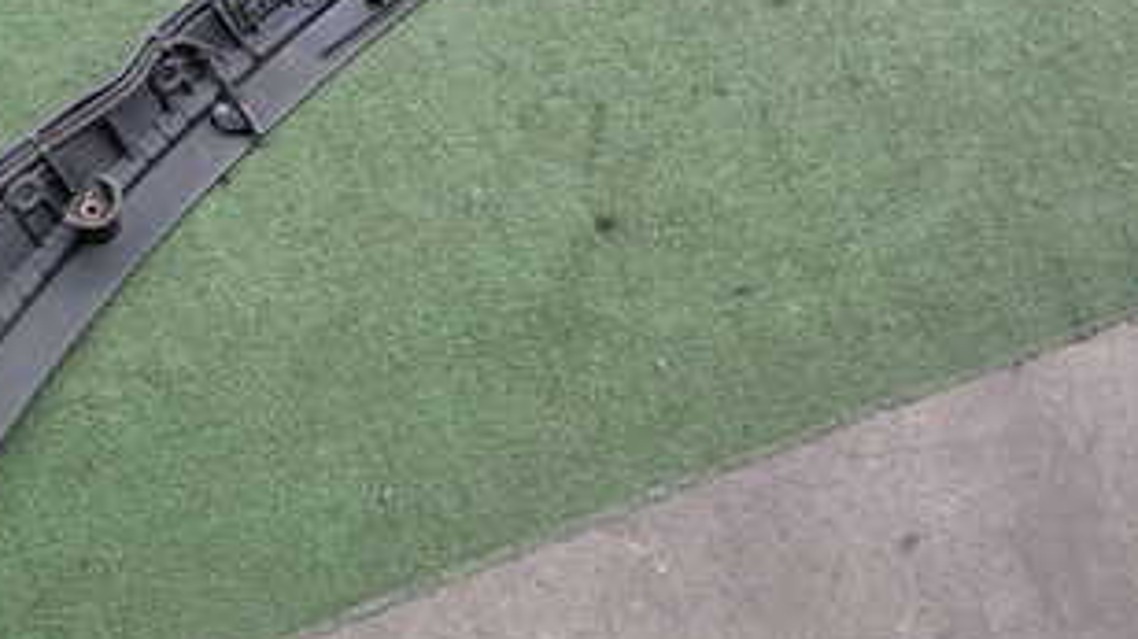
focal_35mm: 53
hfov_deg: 39.0
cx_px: 462
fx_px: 1599
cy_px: 133
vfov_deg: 22.3
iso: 160
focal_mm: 4.5
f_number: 2
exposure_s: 1/125
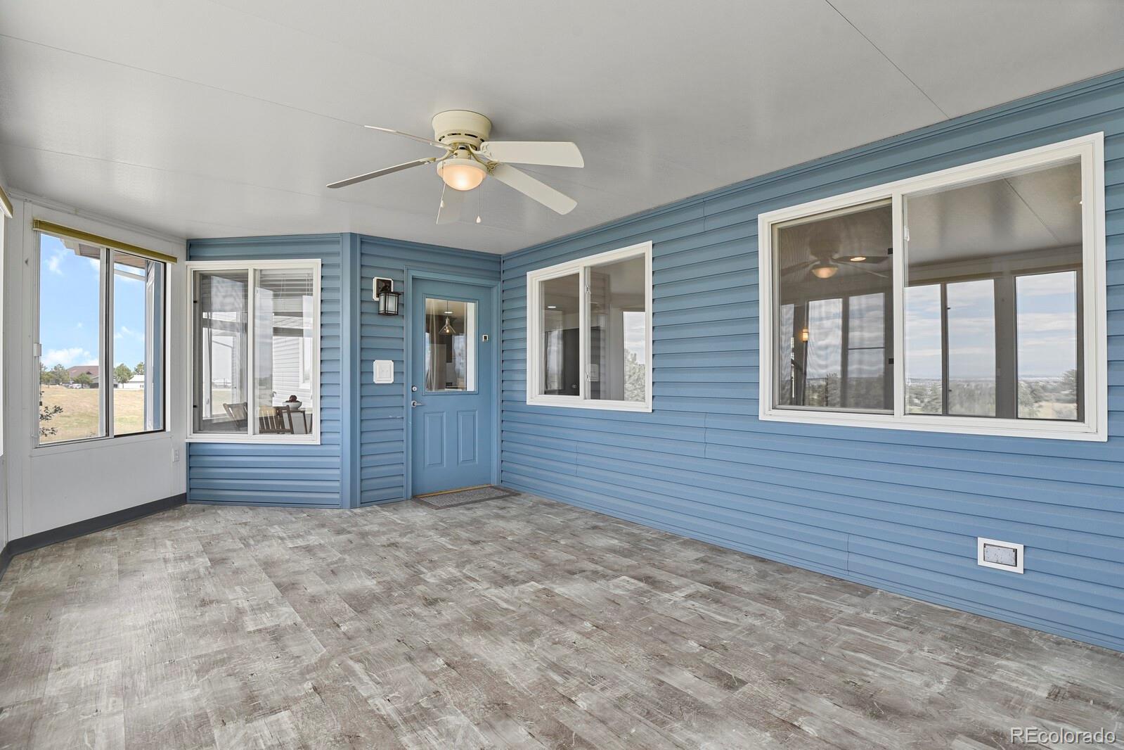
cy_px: 375
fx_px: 531
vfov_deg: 70.4
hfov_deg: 93.3
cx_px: 562
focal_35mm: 17
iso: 250
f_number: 6.3
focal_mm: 17
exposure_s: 1/30
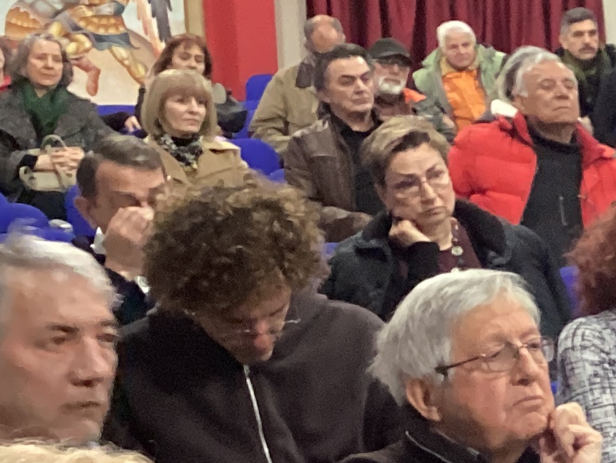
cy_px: 304
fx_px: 2314
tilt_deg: -8.7
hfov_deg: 13.9
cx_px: 1016
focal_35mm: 130
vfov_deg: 11.4
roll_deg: -0.9
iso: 320
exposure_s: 1/33
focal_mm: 3.3
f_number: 2.4
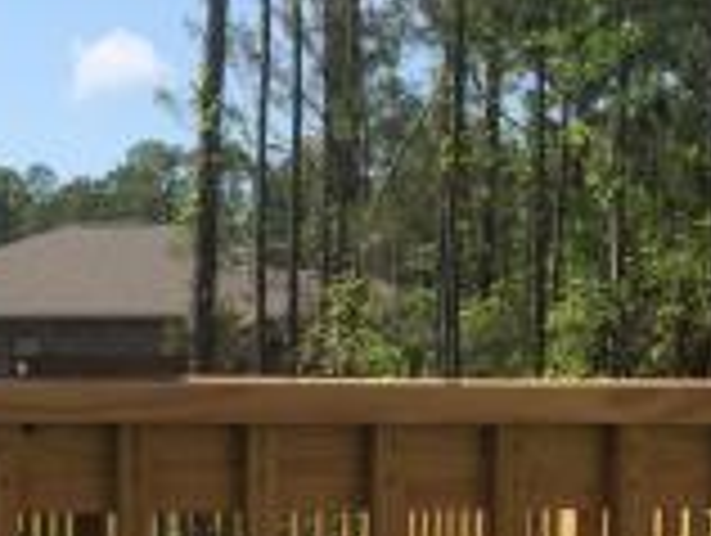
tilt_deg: -3.6
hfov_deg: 22.2
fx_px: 1810
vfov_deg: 16.6
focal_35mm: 88
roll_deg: +1.1
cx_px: 315
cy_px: 495
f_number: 2.2
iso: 32
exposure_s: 1/1953
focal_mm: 4.15
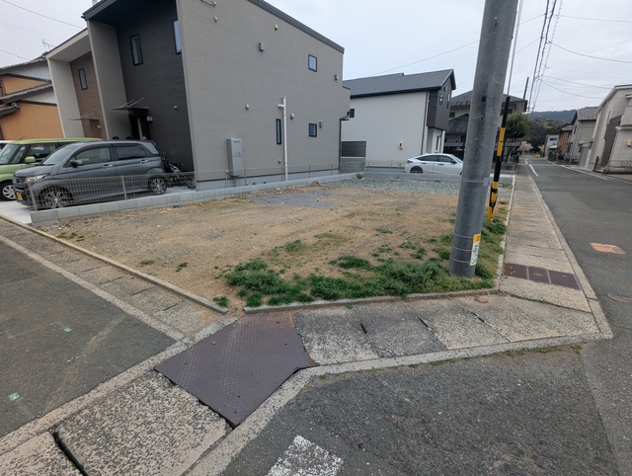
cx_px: 316
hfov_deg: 94.4
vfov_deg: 78.3
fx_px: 293
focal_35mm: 16
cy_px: 238
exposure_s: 1/671
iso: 59
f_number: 2.2
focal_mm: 2.35
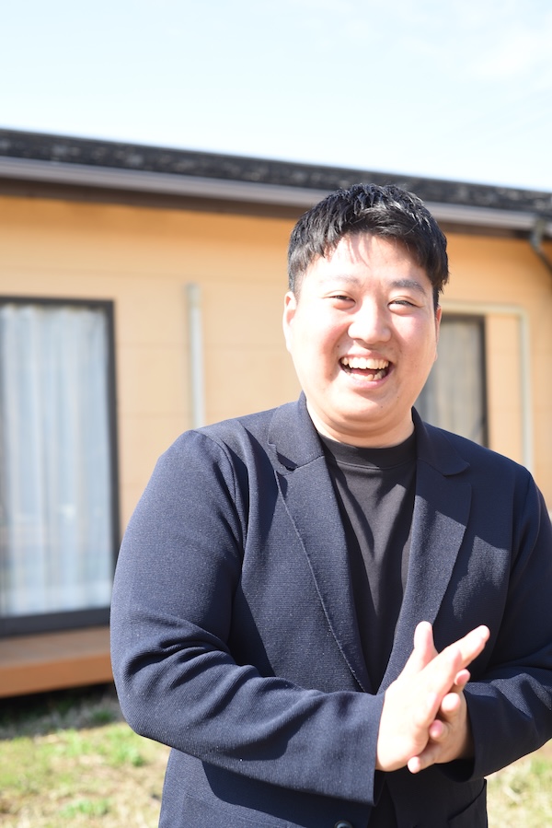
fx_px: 1149
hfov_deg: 27.0
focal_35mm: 50
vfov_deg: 39.6
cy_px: 414
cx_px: 276
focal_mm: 50
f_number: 4
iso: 100
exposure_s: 1/250
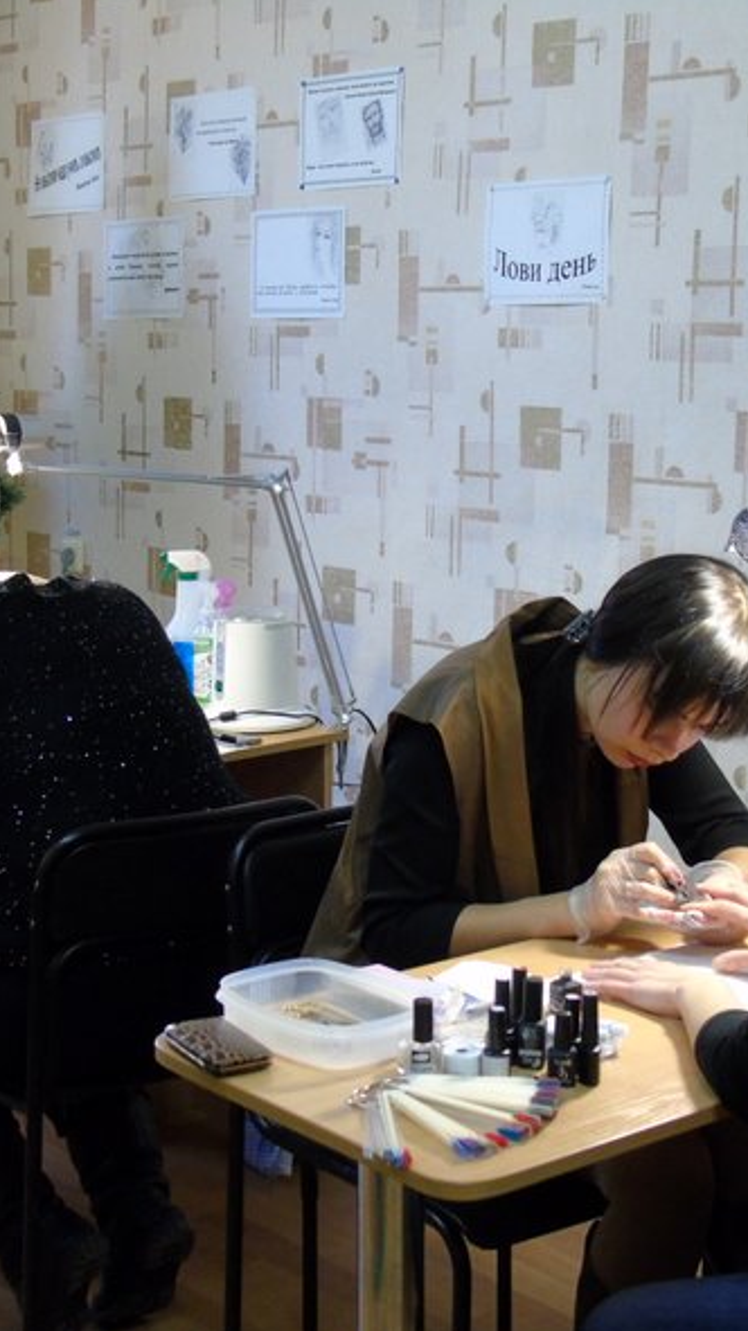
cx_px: 424
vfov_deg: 35.5
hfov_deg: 20.4
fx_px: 2082
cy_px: 669
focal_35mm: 59
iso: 400
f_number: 3.9
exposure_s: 1/25
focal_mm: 7.1
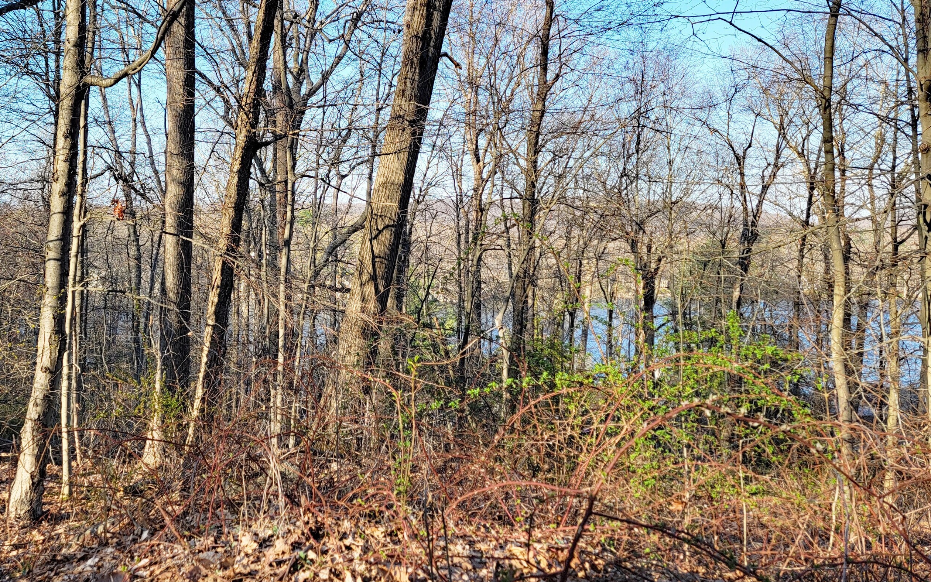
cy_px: 208
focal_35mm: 31
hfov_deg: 60.6
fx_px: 787
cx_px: 364
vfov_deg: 40.2
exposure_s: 1/307
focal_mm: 6.7
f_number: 1.8
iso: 16
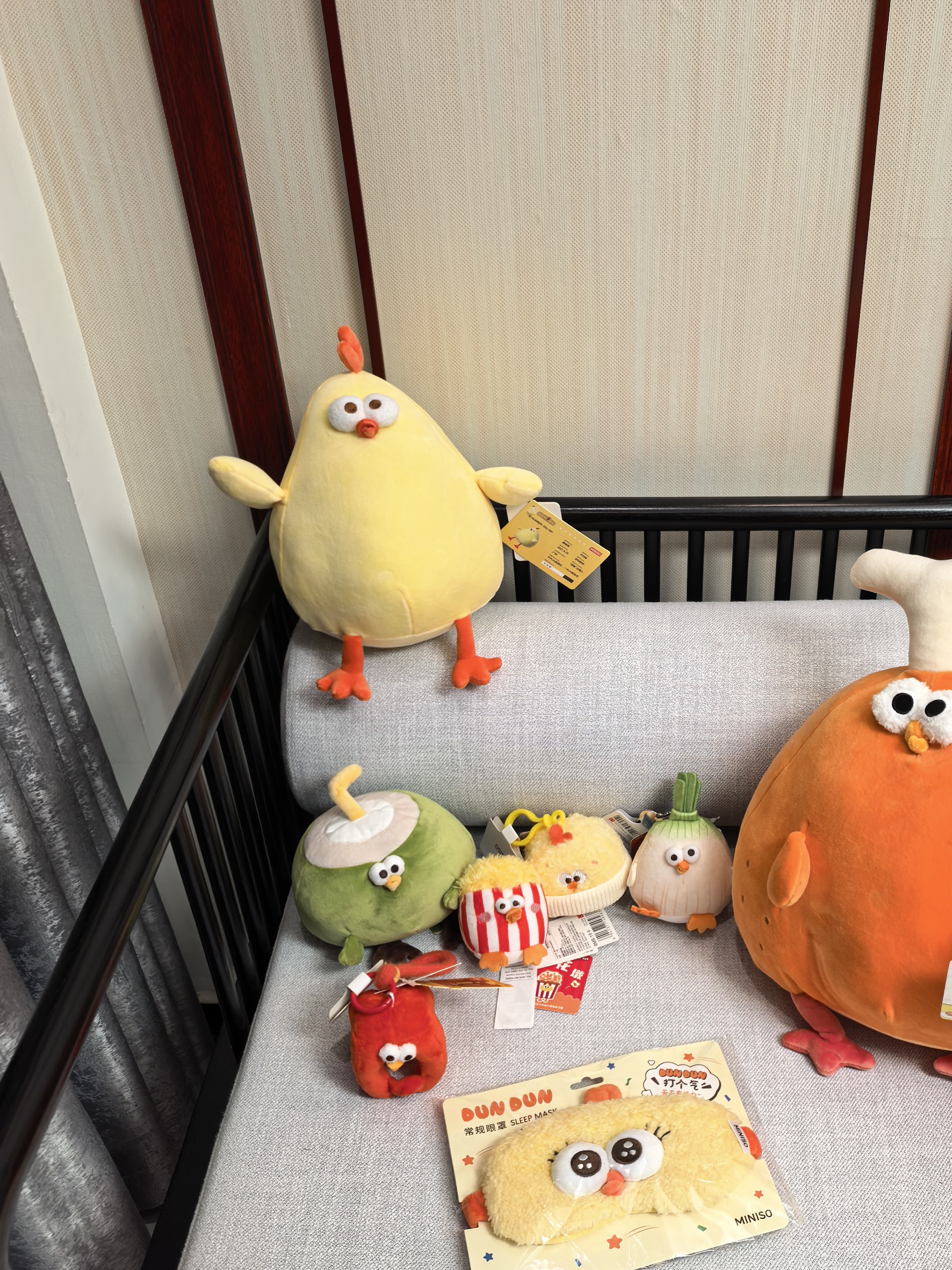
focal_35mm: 35
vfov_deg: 52.5
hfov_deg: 40.3
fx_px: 1283
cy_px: 698
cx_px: 613
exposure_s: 1/100
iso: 80
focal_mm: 5.34
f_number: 1.6
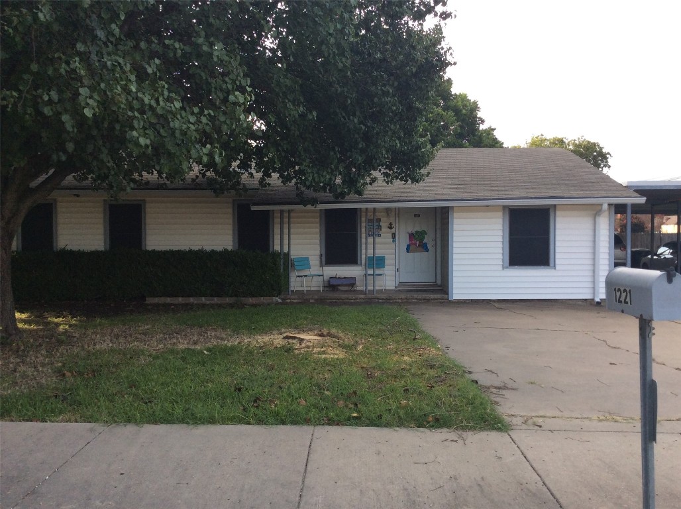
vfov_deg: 44.1
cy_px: 254
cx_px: 340
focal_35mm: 32
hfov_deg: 56.9
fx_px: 629
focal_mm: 3.3
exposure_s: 1/360
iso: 32
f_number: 2.4
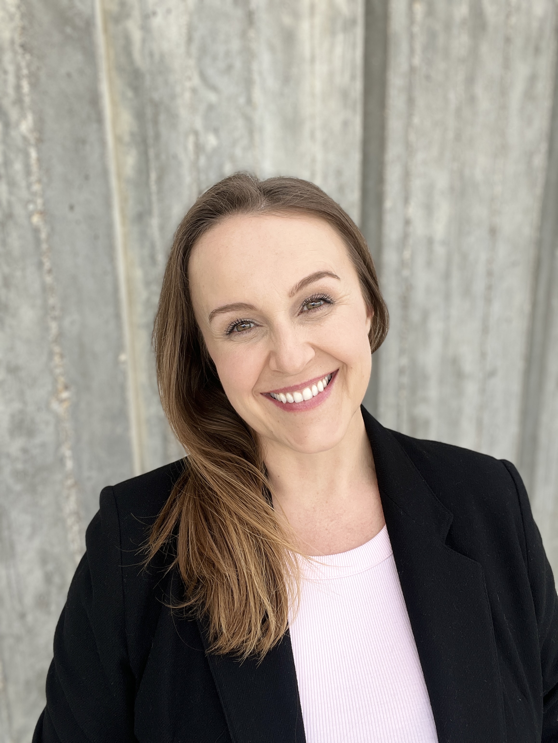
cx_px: 279
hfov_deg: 46.8
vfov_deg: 60.0
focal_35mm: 30
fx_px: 645
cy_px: 372
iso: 25
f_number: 2.2
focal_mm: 2.71
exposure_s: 1/222
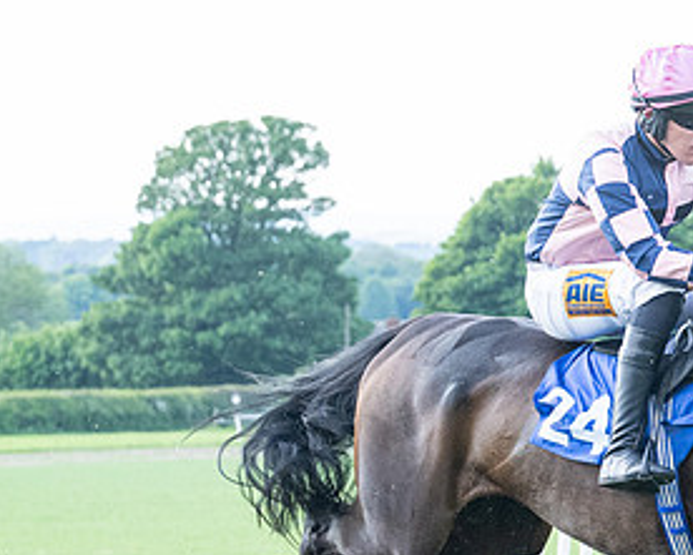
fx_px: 5458
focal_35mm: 266
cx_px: 651
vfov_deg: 5.8
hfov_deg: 7.2
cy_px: 522
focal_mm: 70
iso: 1000
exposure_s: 1/2000
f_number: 4
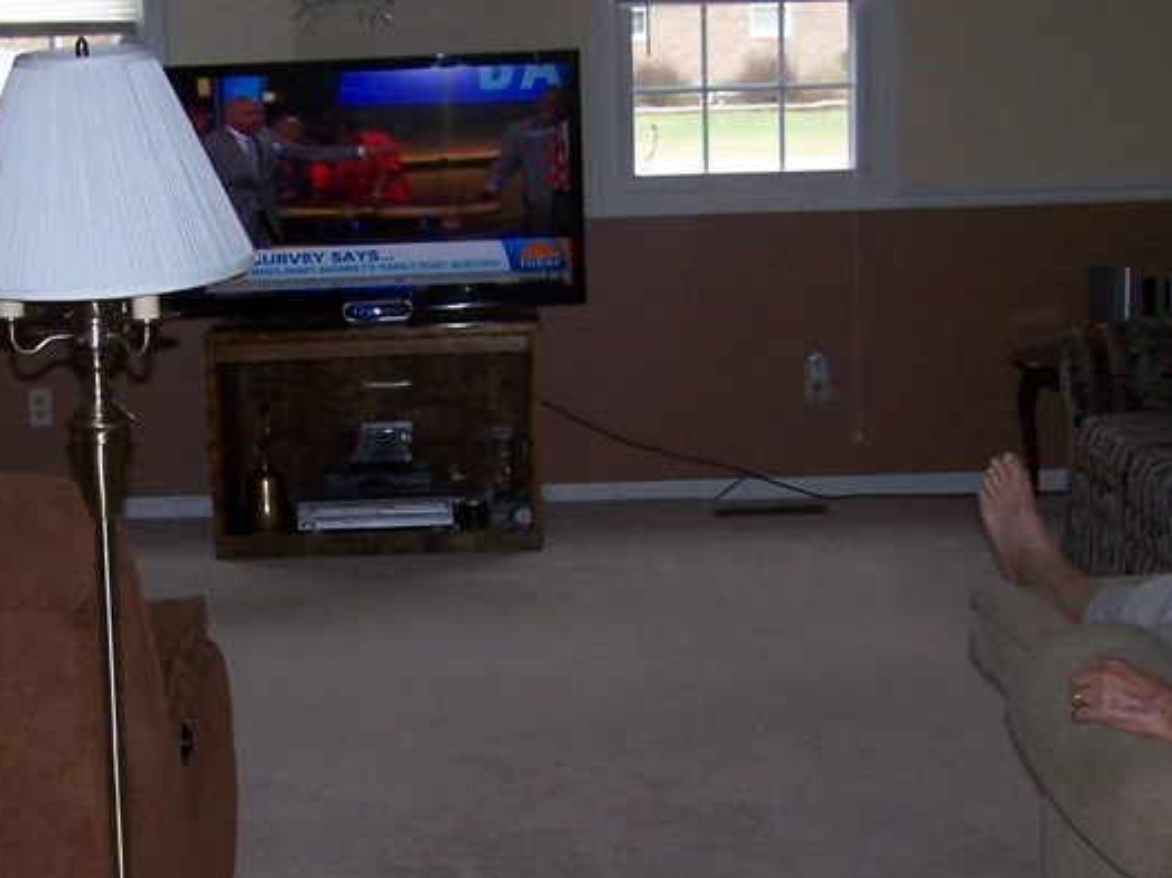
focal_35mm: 74
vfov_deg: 19.8
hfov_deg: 26.0
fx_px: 2504
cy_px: 624
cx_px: 305
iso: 140
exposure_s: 1/60
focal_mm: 6.3
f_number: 2.8
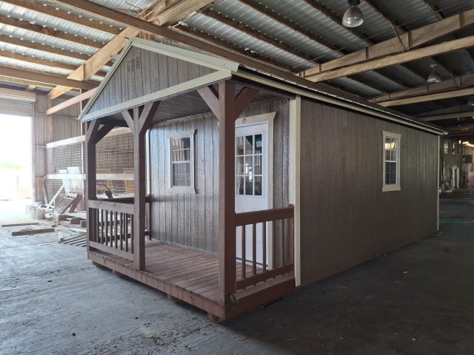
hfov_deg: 73.9
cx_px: 237
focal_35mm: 23
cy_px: 178
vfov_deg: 58.9
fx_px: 315
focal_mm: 5.54
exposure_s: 1/100
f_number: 1.8
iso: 250
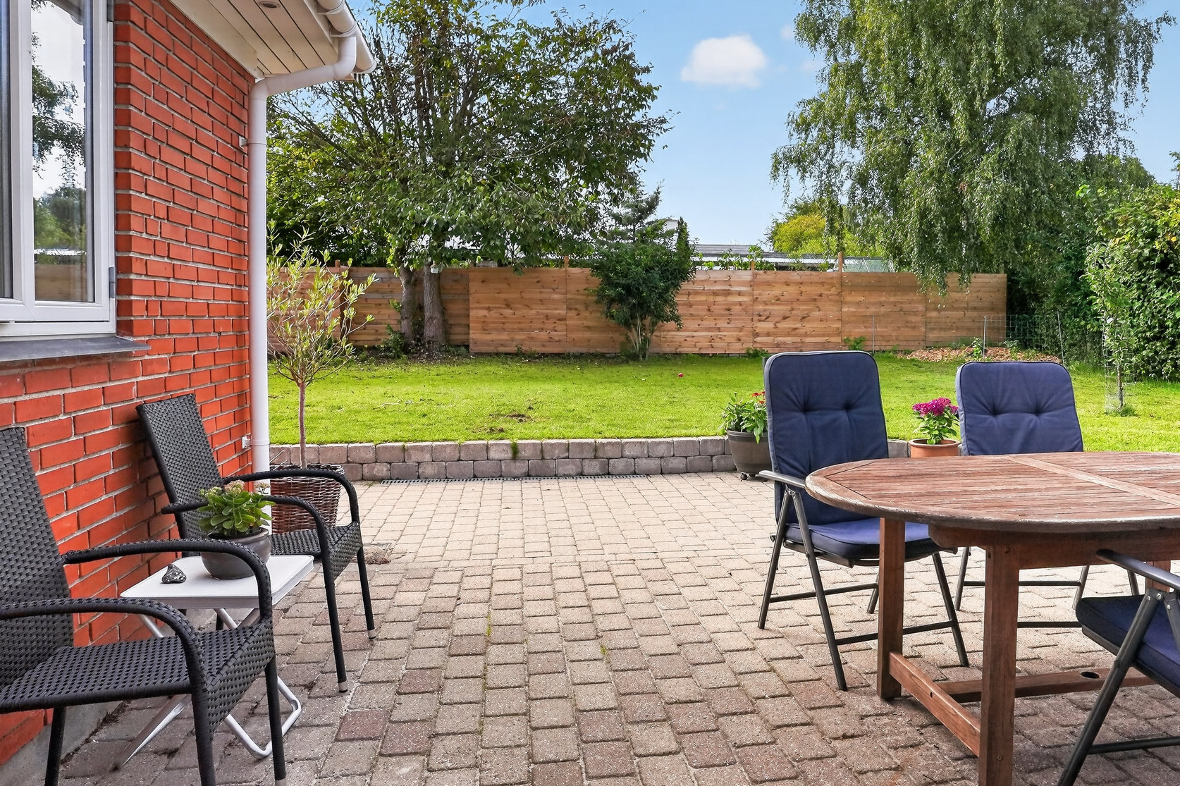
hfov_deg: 68.9
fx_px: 852
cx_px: 693
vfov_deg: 49.4
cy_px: 350
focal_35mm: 26
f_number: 9
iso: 400
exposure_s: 1/320
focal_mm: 17
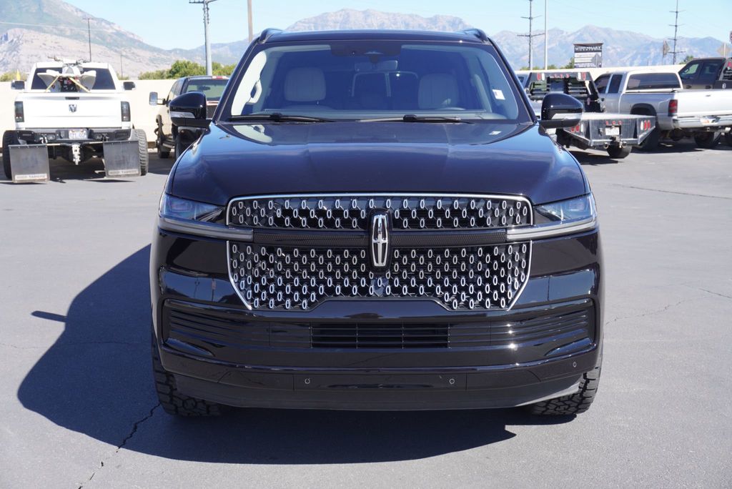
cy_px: 244
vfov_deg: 31.9
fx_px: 854
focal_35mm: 42
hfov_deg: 46.4
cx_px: 366
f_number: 7.1
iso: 100
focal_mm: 28
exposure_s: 1/125
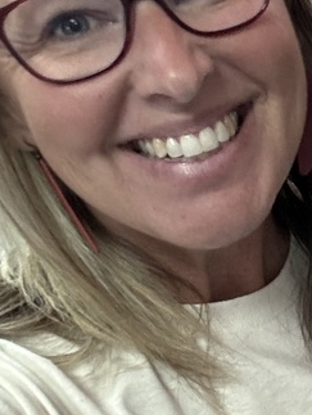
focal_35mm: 95
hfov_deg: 14.4
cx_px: 487
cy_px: 238
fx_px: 1139
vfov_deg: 20.6
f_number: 1.9
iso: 320
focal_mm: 2.69
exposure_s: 1/30
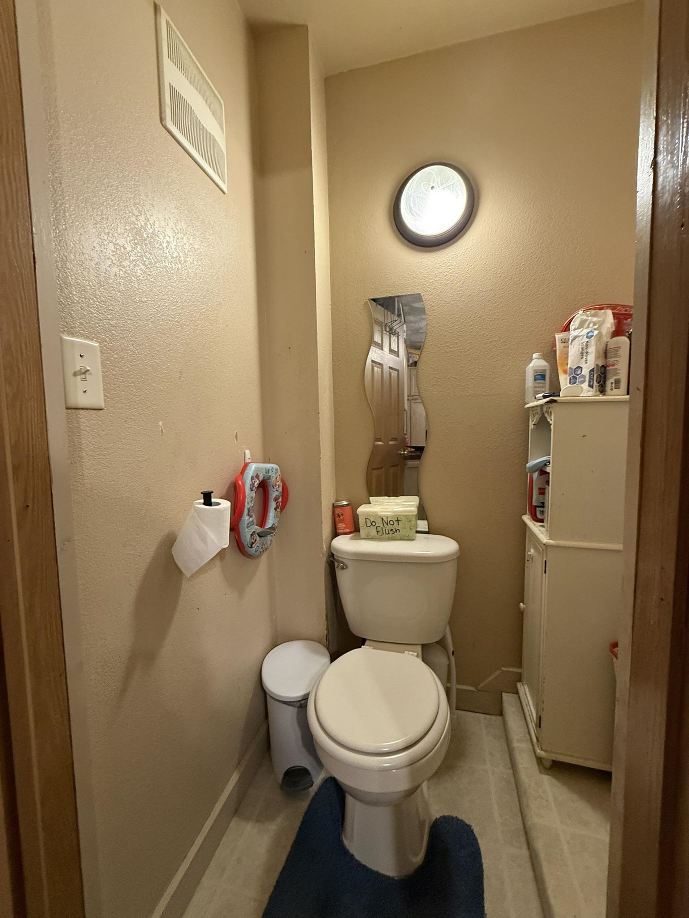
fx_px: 372
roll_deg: +0.2
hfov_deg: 85.7
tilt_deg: -3.5
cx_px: 344
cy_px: 459
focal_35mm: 14
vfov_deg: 102.1
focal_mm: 2.22
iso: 400
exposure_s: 1/60
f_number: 2.2
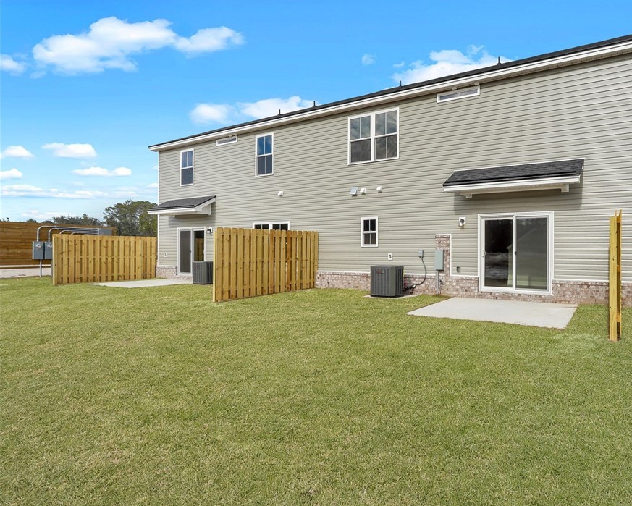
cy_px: 254
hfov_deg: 76.3
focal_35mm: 21
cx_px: 392
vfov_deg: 65.6
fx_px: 393
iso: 200
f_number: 11
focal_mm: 18
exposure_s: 1/250
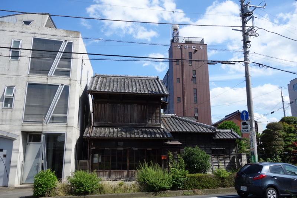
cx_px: 148
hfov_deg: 65.5
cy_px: 99
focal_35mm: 28
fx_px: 231
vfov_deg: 46.4
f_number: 5.6
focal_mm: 10.4
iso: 125
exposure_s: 1/400
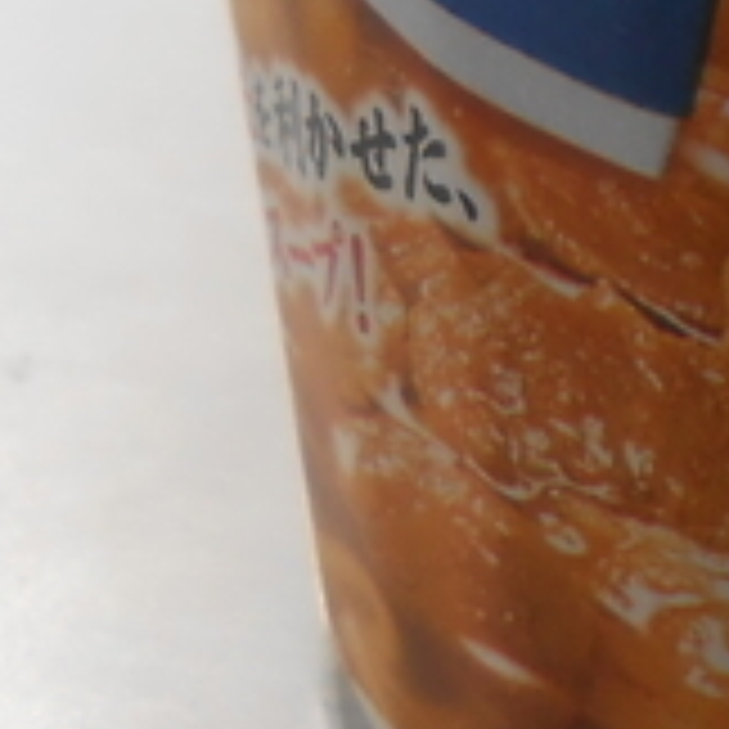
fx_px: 4050
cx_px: 1526
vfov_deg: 9.5
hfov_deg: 9.5
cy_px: -783
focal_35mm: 170
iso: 80
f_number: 3.5
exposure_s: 1/320
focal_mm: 4.6
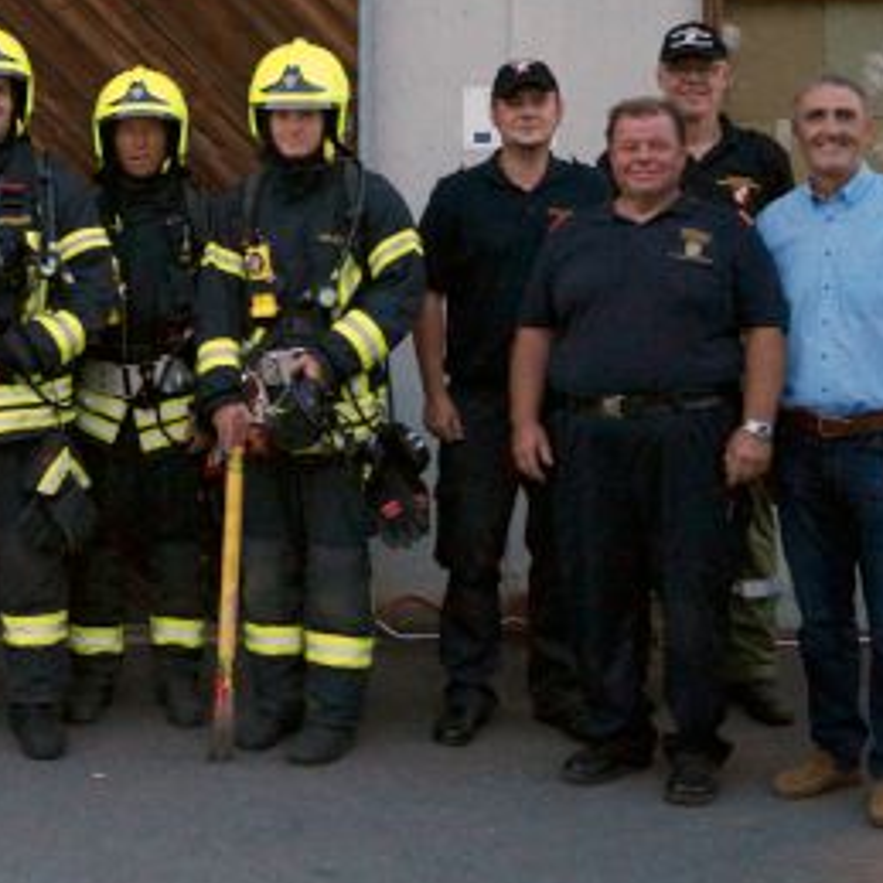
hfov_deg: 24.8
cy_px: 310
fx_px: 1847
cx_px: -116
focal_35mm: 64
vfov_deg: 26.8
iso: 3200
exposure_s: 1/80
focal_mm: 20
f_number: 4
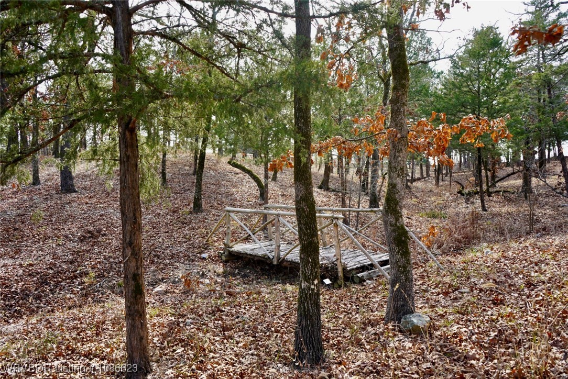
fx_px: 442
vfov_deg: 46.5
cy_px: 190
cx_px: 284
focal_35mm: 28
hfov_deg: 65.4
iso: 100
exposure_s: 1/80
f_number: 5
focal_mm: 28
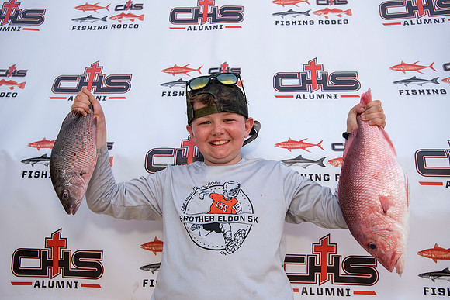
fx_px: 325
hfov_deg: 69.4
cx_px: 225
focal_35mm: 26
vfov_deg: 49.6
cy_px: 150
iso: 250
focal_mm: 26
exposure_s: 1/1000
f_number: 5
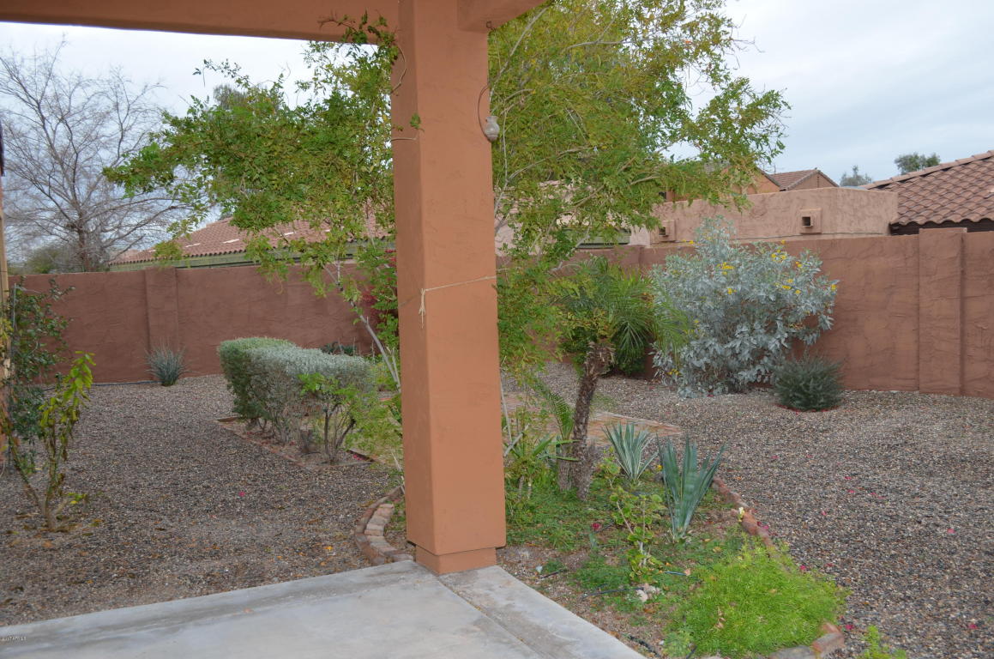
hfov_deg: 57.3
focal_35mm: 33
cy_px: 330
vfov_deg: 39.8
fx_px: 909
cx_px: 497
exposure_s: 1/125
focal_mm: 22
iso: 100
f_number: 5.6
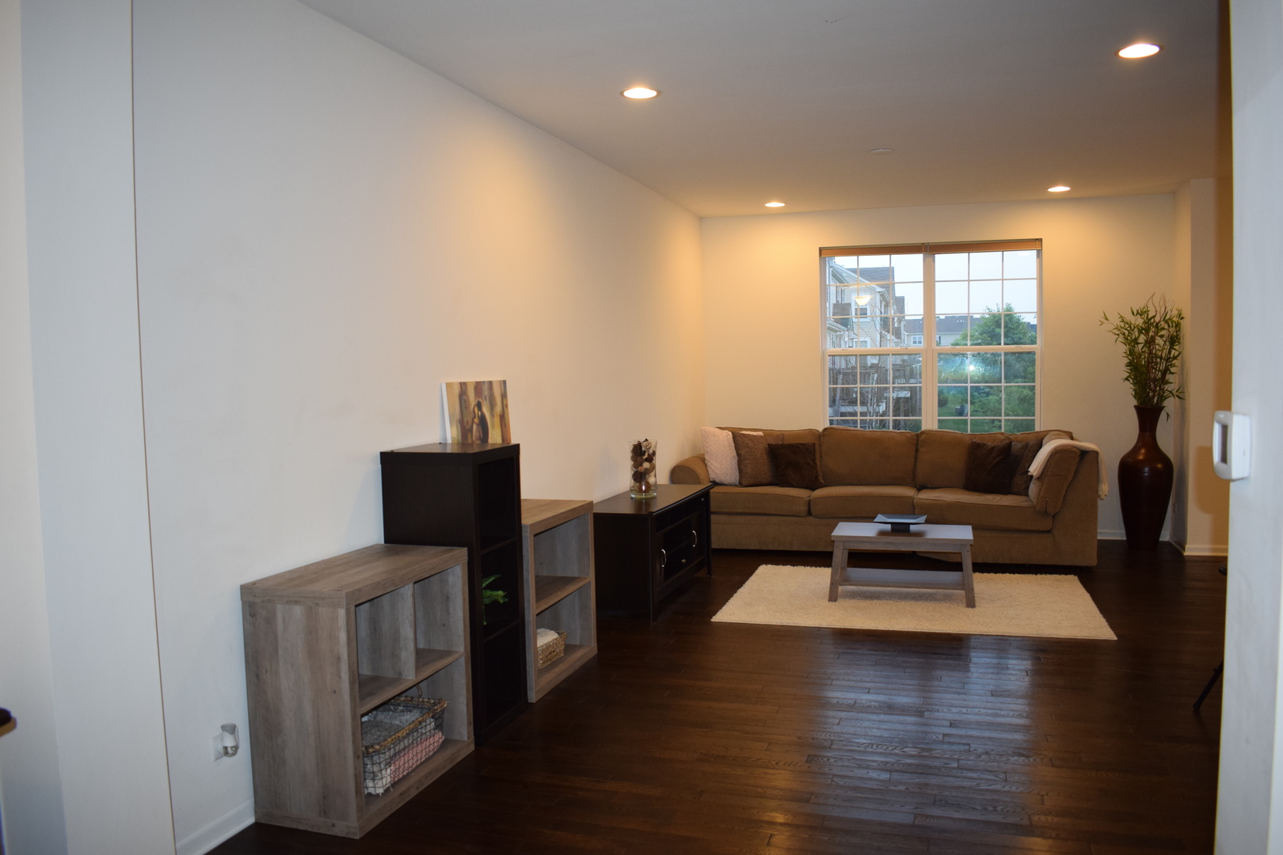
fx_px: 962
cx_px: 642
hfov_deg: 67.4
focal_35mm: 27
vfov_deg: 47.9
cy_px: 428
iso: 800
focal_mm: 18
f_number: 4
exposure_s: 1/60
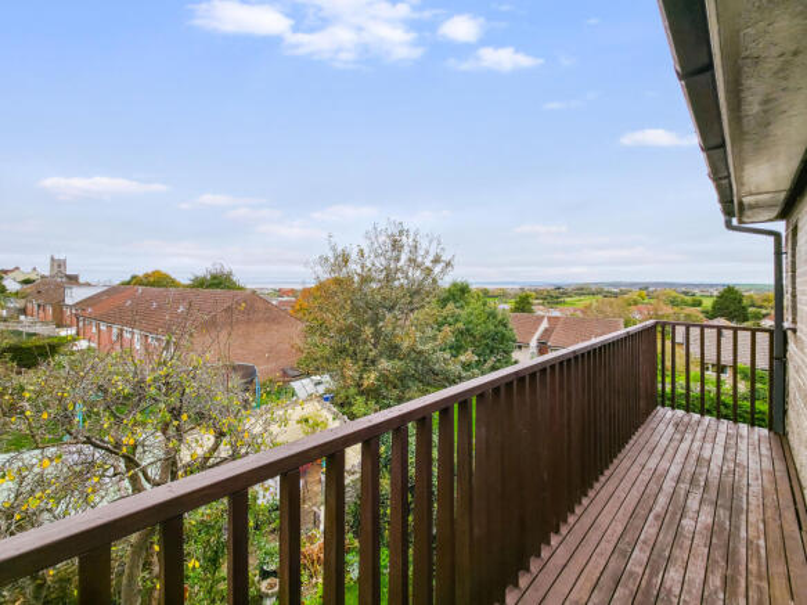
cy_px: 302
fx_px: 303
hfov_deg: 106.2
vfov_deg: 89.9
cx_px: 404
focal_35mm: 13
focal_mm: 2.2
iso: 20
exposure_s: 1/800
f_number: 1.9
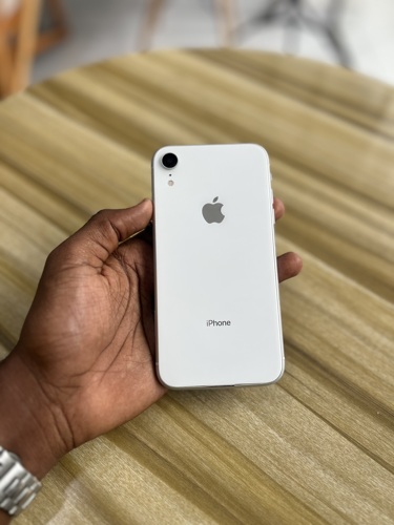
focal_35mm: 26
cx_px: 197
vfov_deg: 67.3
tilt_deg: -53.0
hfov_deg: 53.1
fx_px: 395
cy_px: 262
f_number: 1.6
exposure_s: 1/362
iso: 50
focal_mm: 5.1
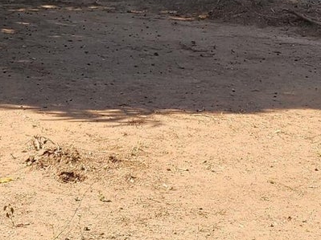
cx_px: 97
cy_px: -136
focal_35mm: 123
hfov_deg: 16.0
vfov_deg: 11.5
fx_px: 1140
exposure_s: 1/647
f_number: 1.8
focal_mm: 6.4
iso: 12
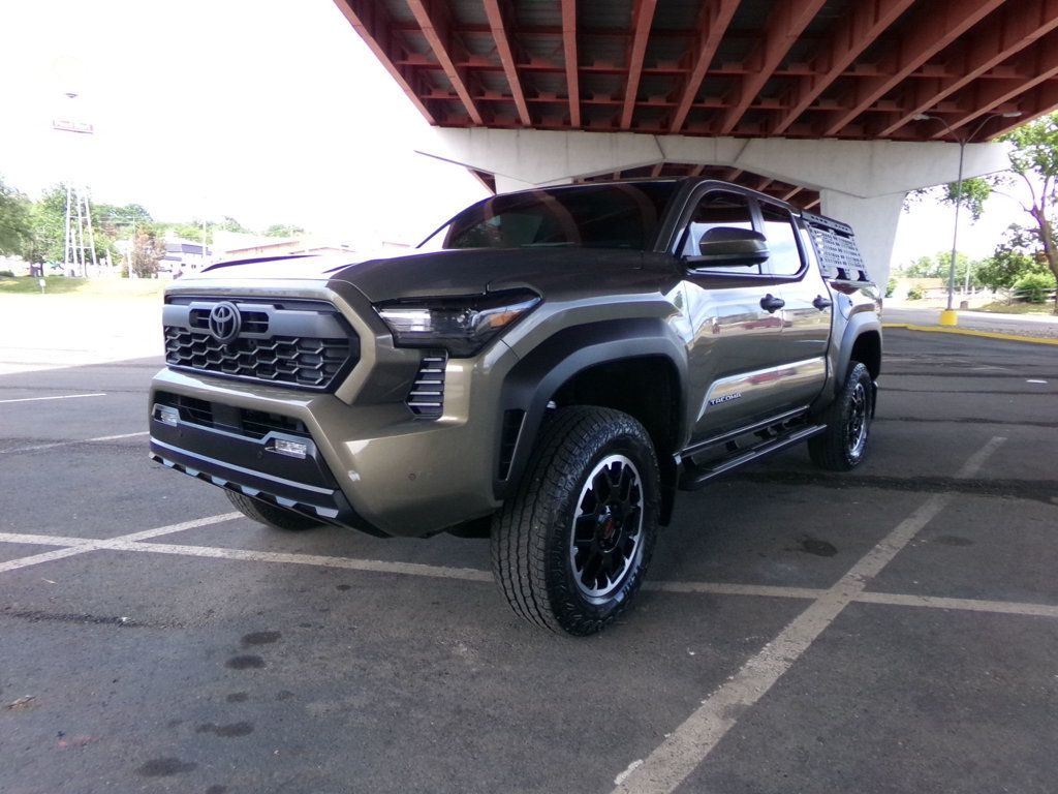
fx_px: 734
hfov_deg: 71.6
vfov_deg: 56.8
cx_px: 529
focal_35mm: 24
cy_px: 397
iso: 454
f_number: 11.07
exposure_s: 1/60
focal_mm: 4.3
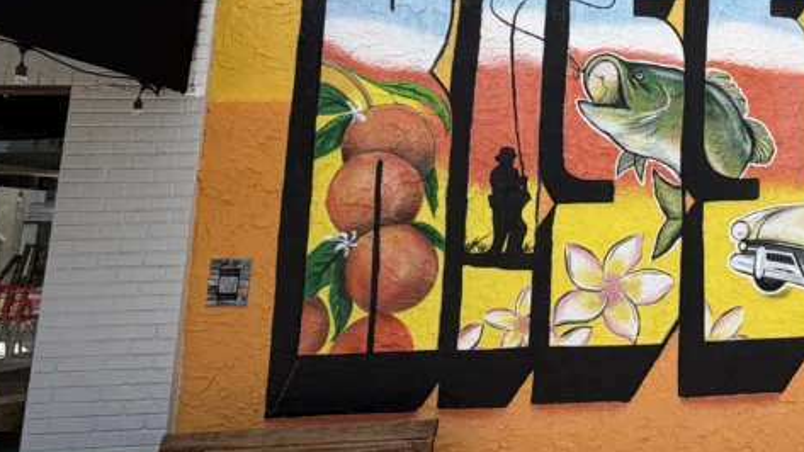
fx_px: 703
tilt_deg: +10.1
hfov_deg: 46.8
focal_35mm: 33
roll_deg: +1.7
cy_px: 143
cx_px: 846
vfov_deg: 35.2
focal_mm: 2.22
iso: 25
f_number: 2.2
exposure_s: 1/770
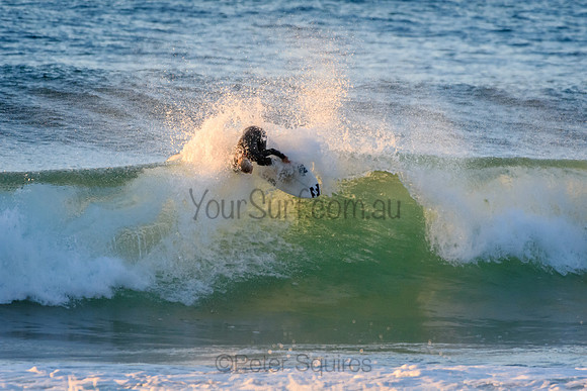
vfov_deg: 1.8
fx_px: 12231
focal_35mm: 750
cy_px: 196
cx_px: 294
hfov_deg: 2.7
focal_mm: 500
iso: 1600
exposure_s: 1/1600
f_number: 5.6
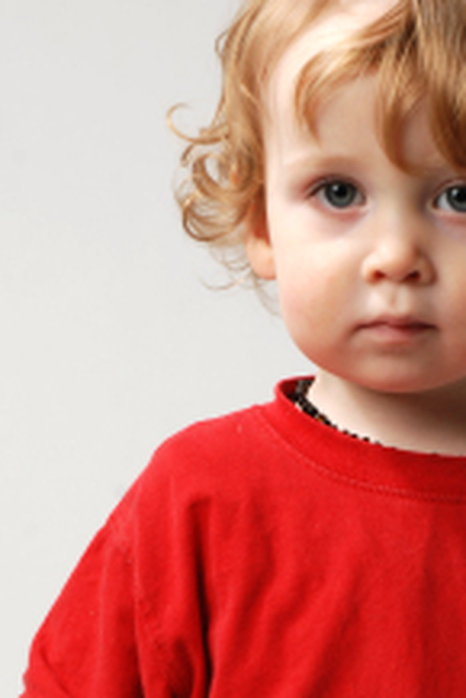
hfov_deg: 8.8
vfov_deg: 13.0
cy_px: 685
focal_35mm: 156
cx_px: 397
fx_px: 3024
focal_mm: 44
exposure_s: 1/100
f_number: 13
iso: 100
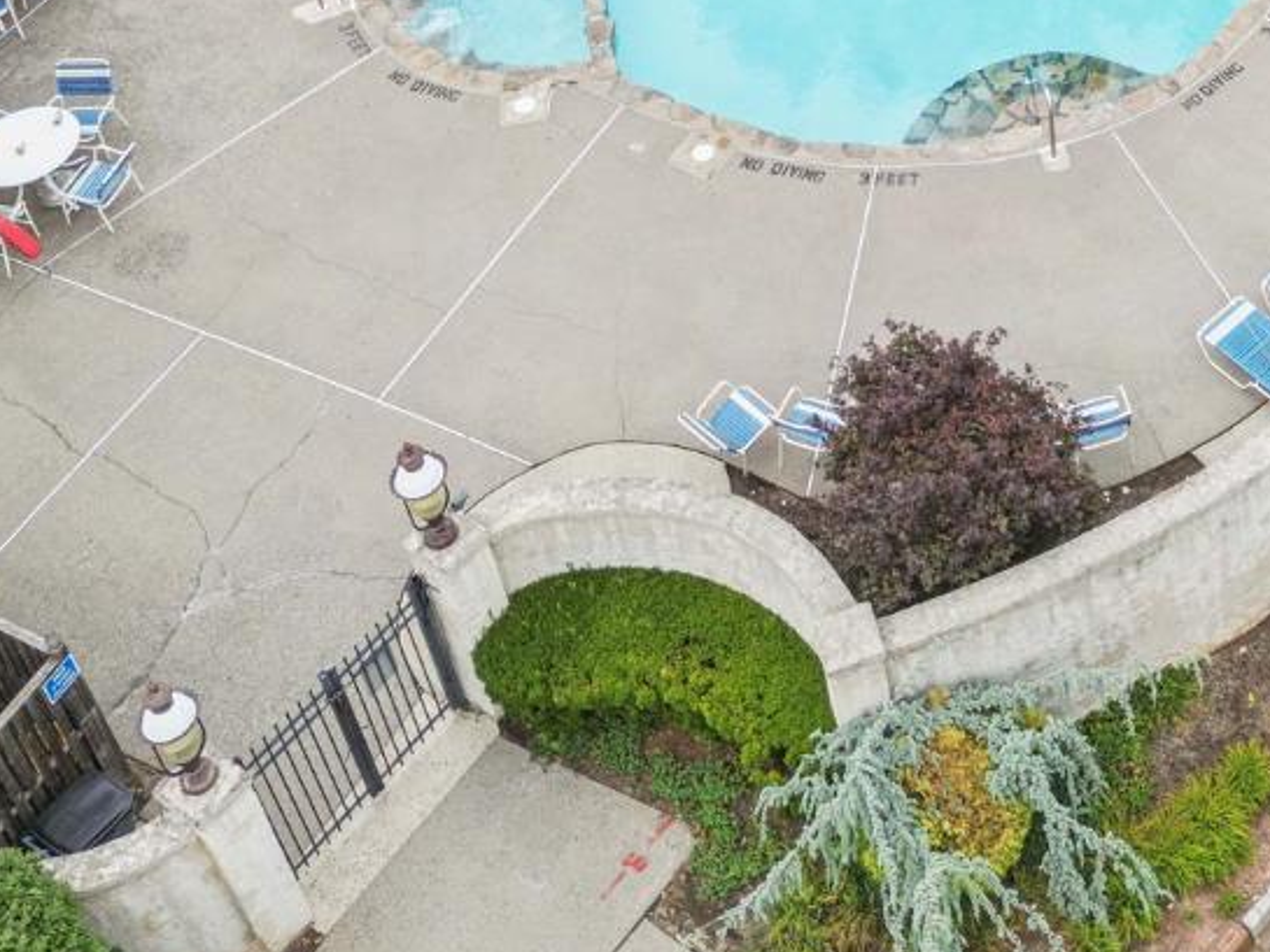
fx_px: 2422
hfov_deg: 27.8
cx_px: 1244
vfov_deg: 20.4
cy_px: -283
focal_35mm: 66
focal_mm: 6.7
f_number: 1.7
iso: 120
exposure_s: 1/640
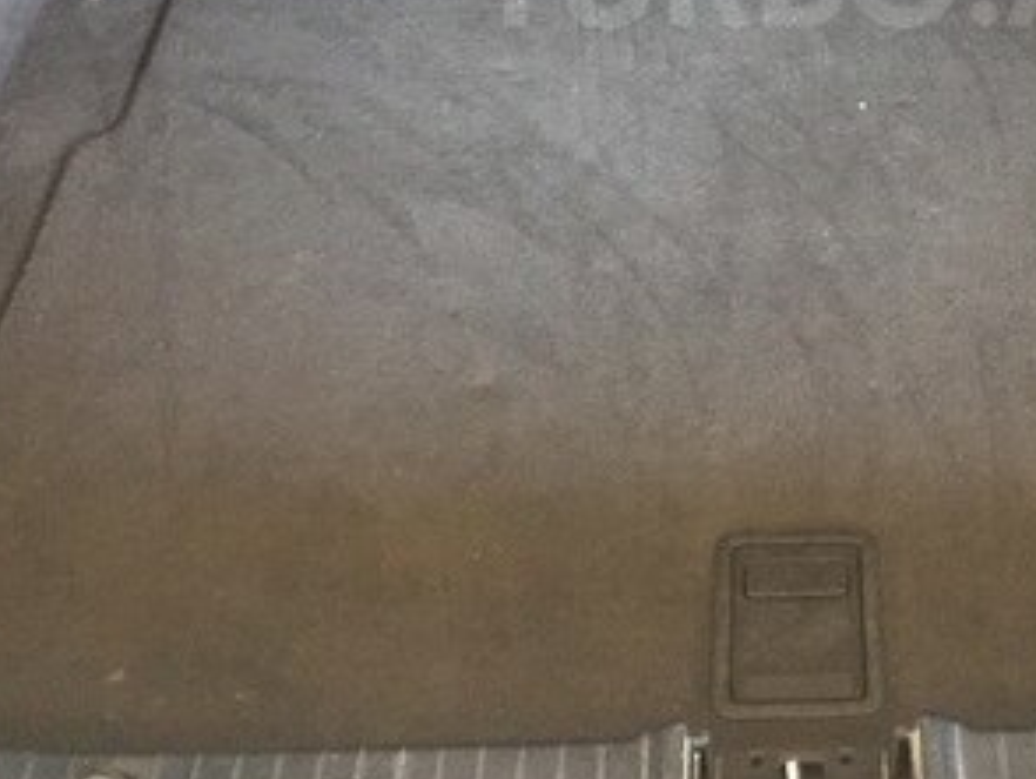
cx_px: 835
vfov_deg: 21.7
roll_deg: -2.7
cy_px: -26
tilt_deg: -39.0
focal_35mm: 65
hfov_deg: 29.1
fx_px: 1947
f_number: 2.2
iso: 250
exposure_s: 1/33
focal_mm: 4.15
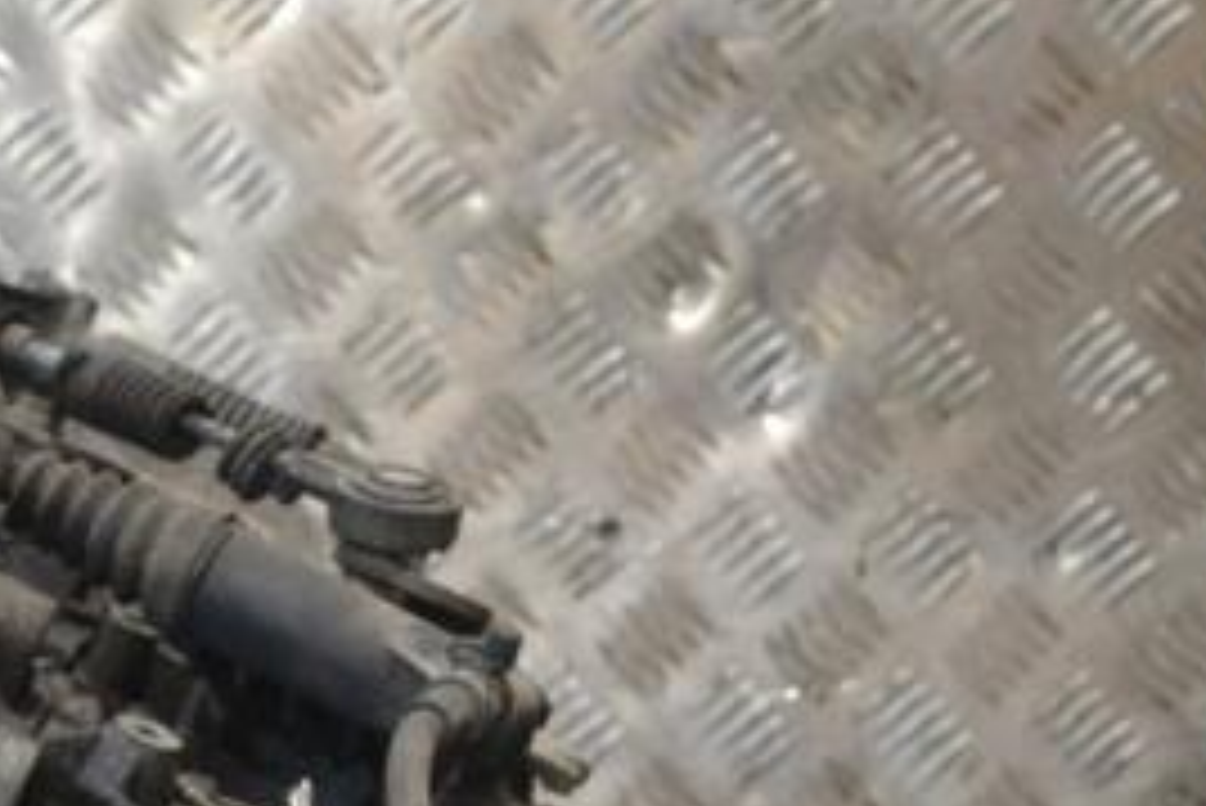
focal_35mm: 151
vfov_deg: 9.0
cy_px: 865
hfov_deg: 13.4
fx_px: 5065
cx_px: 32
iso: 3200
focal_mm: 45
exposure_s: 1/100
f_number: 5.3
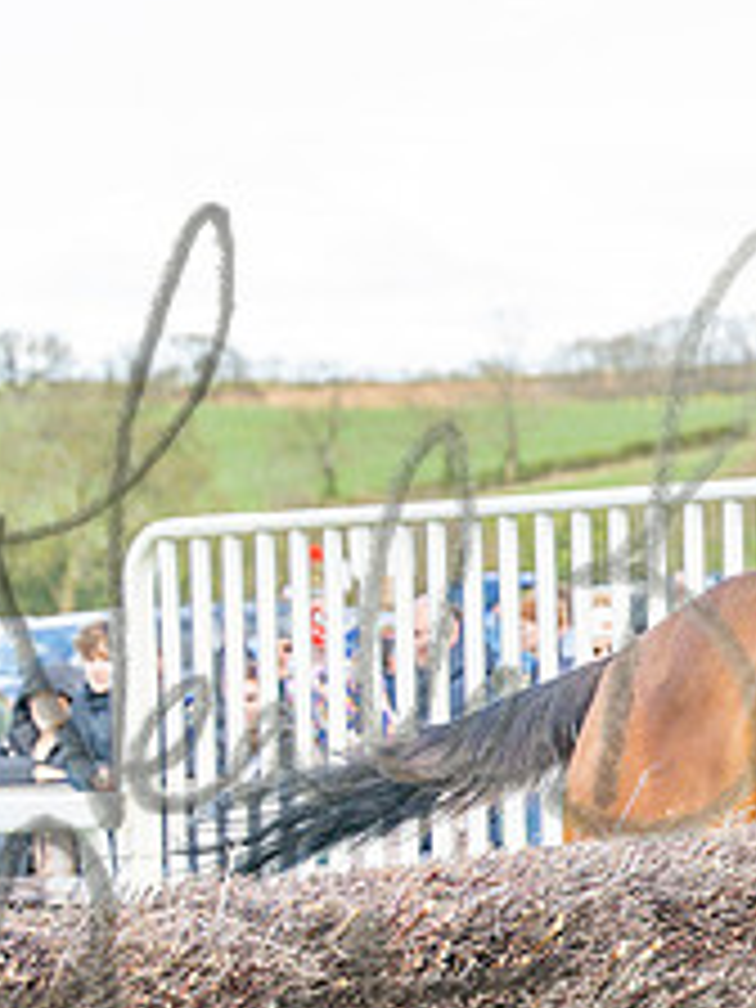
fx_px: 5911
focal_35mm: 203
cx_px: 1059
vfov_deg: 9.7
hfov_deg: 7.2
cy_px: 544
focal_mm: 70
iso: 400
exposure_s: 1/1600
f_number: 2.8
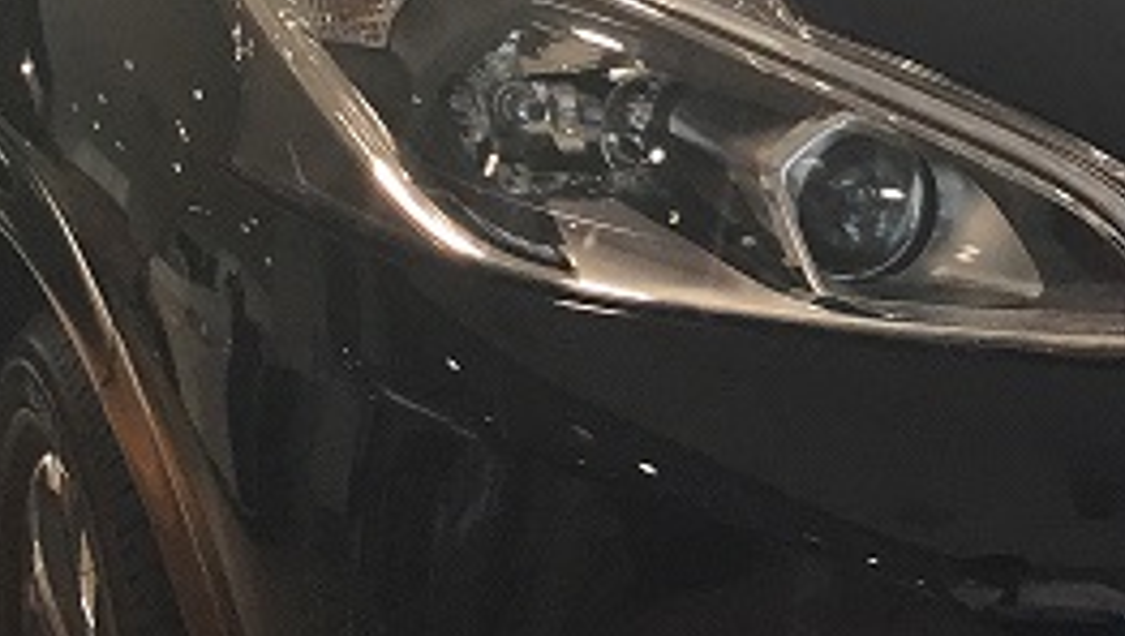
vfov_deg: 11.6
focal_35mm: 105
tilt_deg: -12.3
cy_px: 275
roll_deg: +0.3
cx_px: 1168
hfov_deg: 19.6
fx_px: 3135
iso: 32
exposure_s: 1/40
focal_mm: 3.3
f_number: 2.4
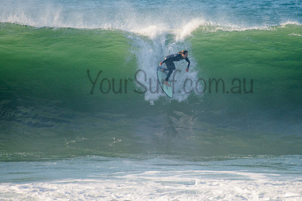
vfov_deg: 1.8
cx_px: 169
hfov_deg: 2.7
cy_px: 75
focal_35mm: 765
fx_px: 6420
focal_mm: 500
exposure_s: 1/1600
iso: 220
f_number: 5.6
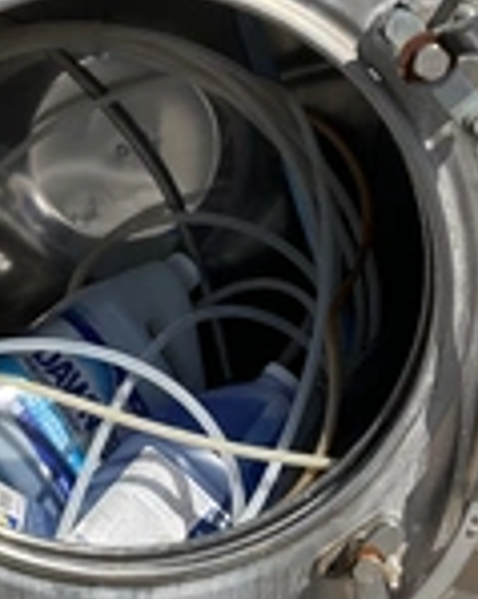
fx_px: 1345
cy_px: 277
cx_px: 137
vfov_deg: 25.1
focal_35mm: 76
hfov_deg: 20.0
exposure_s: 1/2320
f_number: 1.8
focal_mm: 3
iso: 25
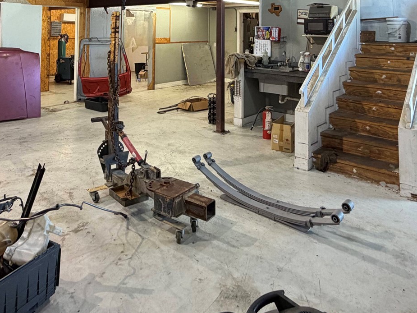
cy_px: 7
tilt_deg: +3.6
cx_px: 178
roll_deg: -0.1
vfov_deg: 40.4
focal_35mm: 31
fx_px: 373
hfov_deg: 58.1
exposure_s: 1/60
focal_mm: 2.22
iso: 200
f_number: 2.2
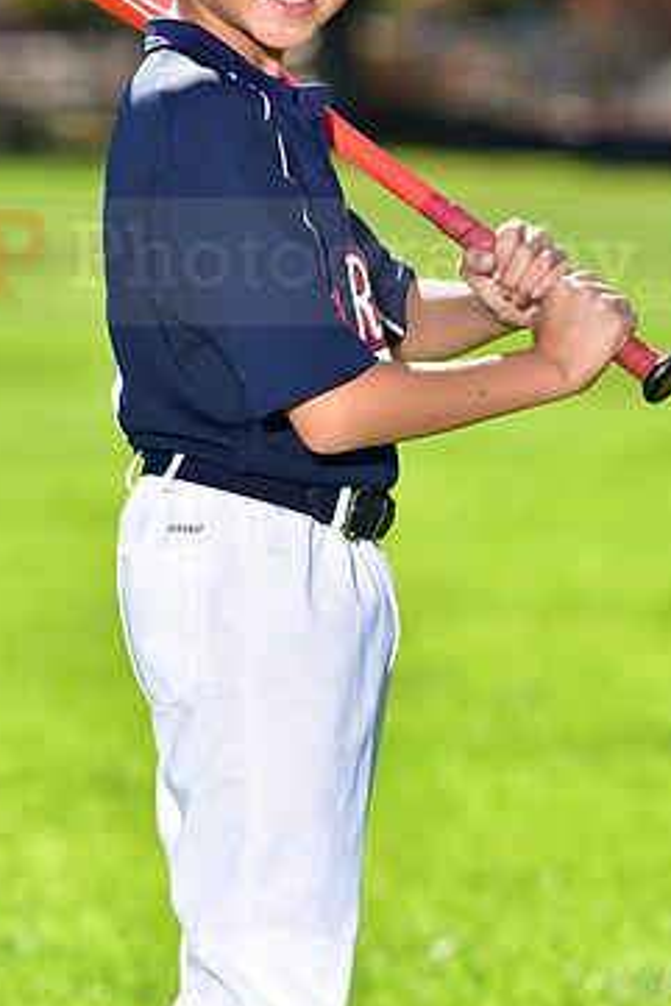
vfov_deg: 6.4
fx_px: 8965
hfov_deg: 4.3
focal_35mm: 321
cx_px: 271
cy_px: 237
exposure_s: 1/250
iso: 80
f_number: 5
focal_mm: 200
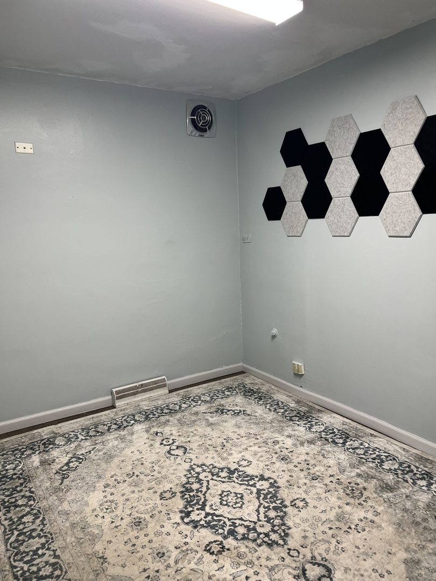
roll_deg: +2.3
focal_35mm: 26
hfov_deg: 53.1
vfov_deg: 67.3
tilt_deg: -8.1
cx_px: 218
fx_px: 437
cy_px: 290
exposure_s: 1/120
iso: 125
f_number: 1.5
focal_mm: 5.7
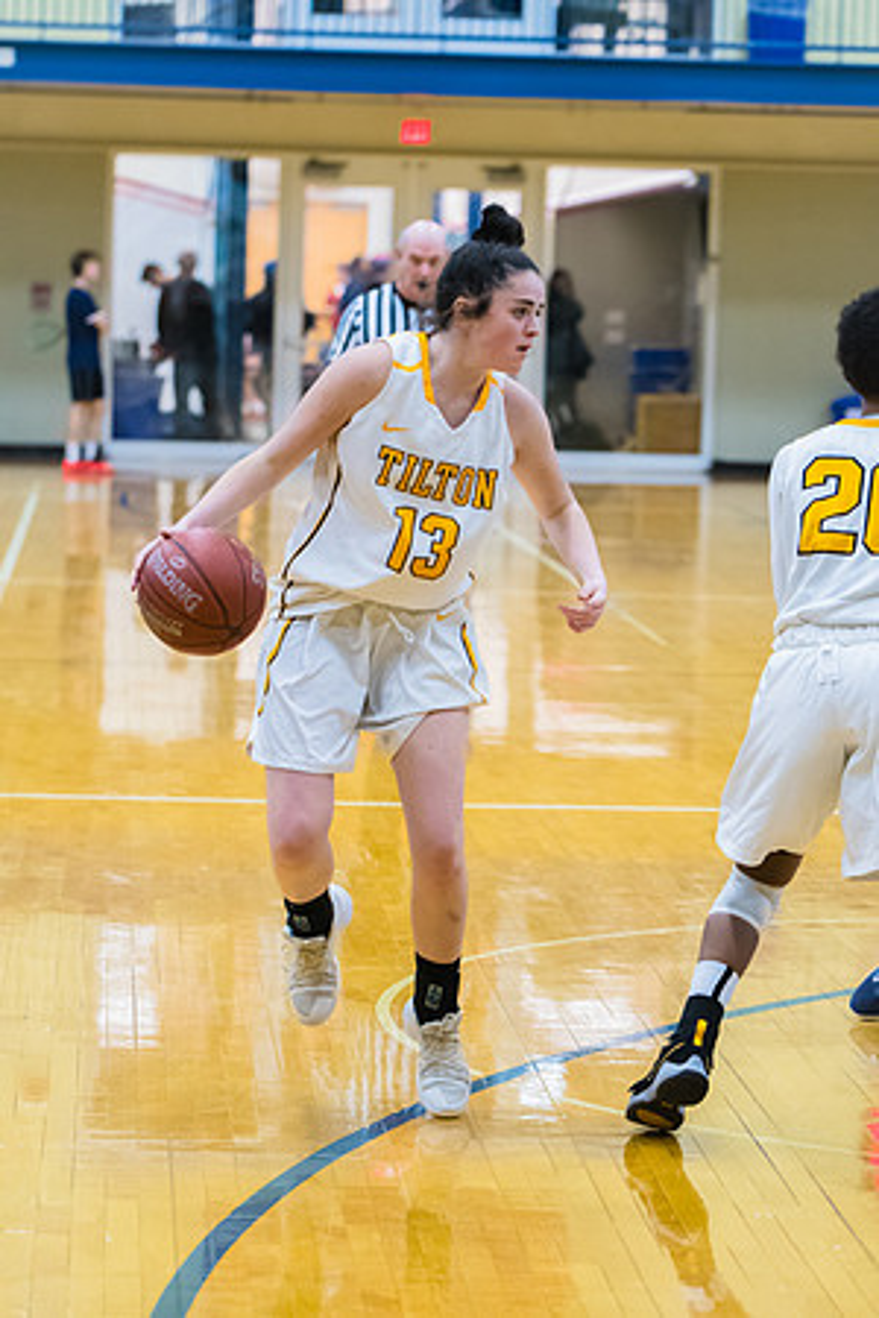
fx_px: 4724
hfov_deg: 10.6
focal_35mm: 129
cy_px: 659
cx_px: 440
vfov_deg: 15.9
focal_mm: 86
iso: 3200
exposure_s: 1/400
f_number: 3.2
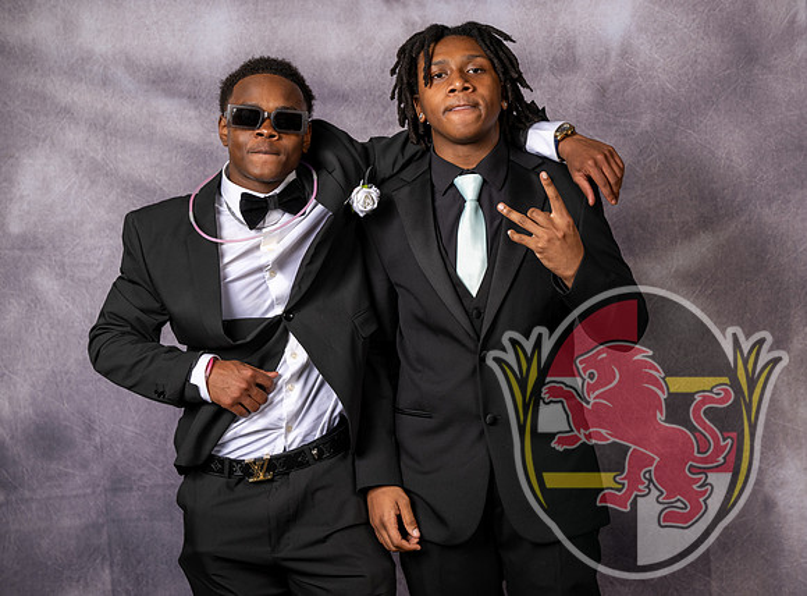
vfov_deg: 25.9
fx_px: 1297
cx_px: 465
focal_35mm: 56
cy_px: 281
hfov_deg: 34.5
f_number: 4.5
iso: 50
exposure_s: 1/400
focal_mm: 45
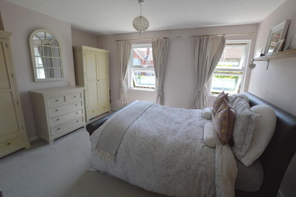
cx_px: 148
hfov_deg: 100.4
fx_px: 123
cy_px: 98
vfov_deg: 77.2
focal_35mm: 15
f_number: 5.6
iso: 250
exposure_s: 1/125
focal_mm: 10
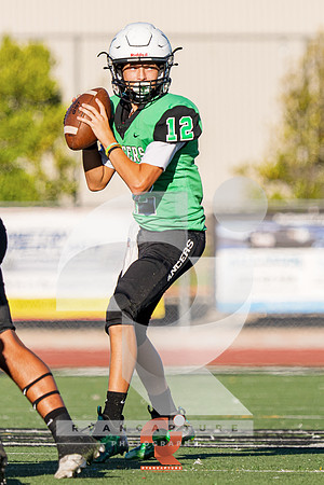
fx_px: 12547
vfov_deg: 2.2
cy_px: 174
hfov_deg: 1.5
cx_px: 269
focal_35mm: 929
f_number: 6.3
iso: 125
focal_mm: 422
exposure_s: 1/1000
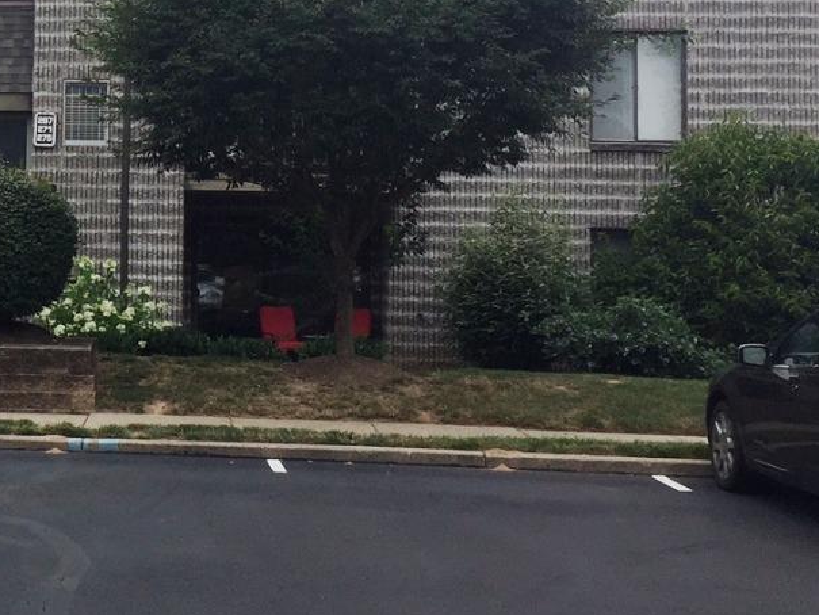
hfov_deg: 26.4
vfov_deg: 21.2
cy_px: 163
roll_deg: -2.8
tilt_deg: +4.2
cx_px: -34
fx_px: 1633
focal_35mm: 69
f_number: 2.2
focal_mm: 4.15
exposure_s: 1/1582
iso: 32
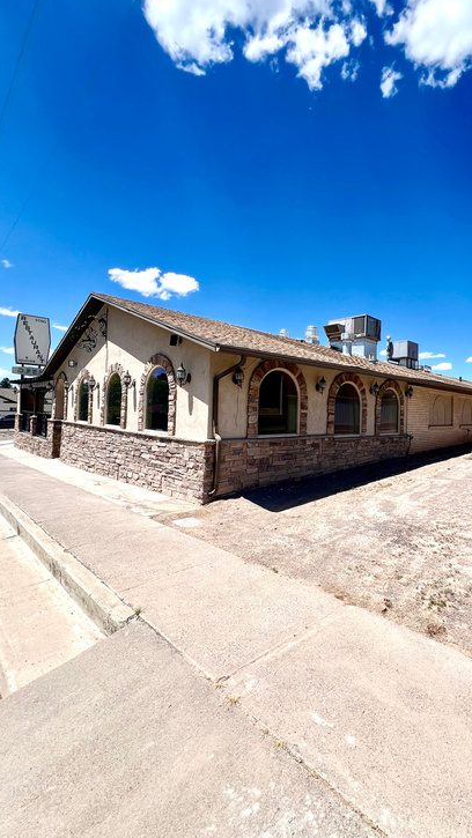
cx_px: 307
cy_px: 402
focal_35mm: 15
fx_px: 334
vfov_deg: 102.9
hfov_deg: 69.0
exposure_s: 1/1575
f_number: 1.8
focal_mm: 1.57
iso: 32
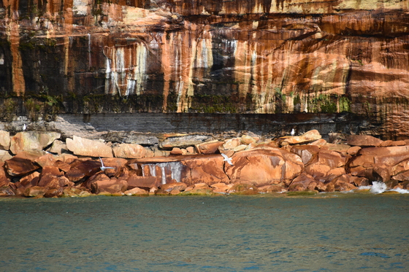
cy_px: 136
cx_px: 204
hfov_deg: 4.6
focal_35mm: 450
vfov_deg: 3.1
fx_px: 5111
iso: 400
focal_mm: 300
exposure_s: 1/1000
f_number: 6.3
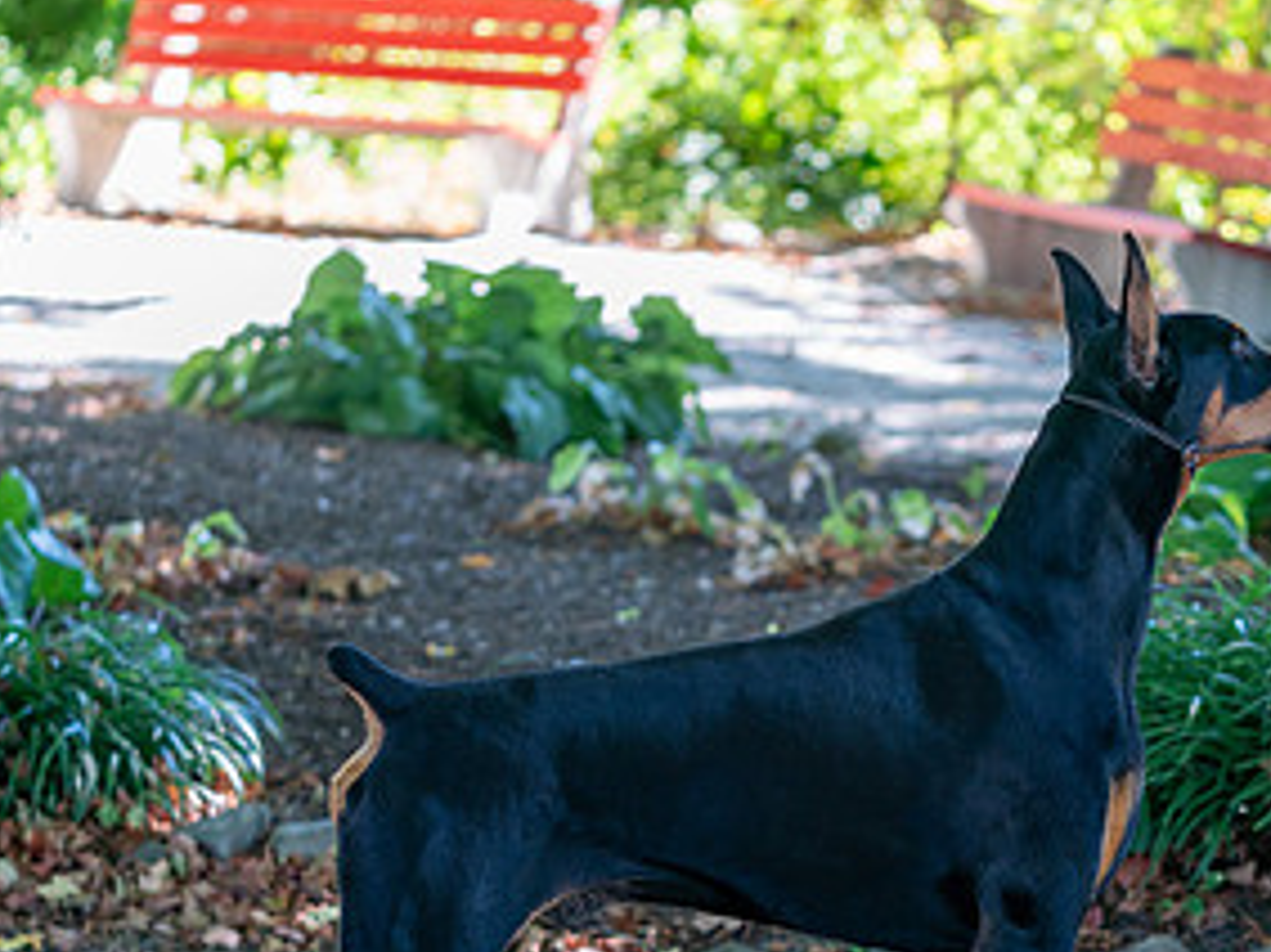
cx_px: 903
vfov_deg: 10.7
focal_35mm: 138
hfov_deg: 14.3
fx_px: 5065
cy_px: 613
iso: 400
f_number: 2.8
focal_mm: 70
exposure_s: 1/400
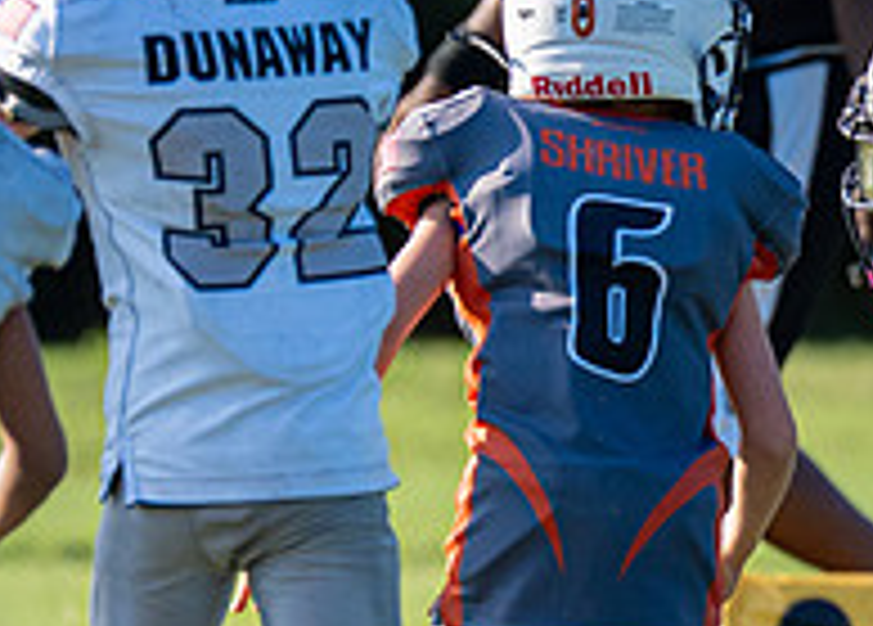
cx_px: 1172
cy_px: 380
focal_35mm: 1094
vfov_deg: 1.3
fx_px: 27153
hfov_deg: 1.8
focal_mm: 200
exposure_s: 1/3200
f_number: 2.8
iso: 250
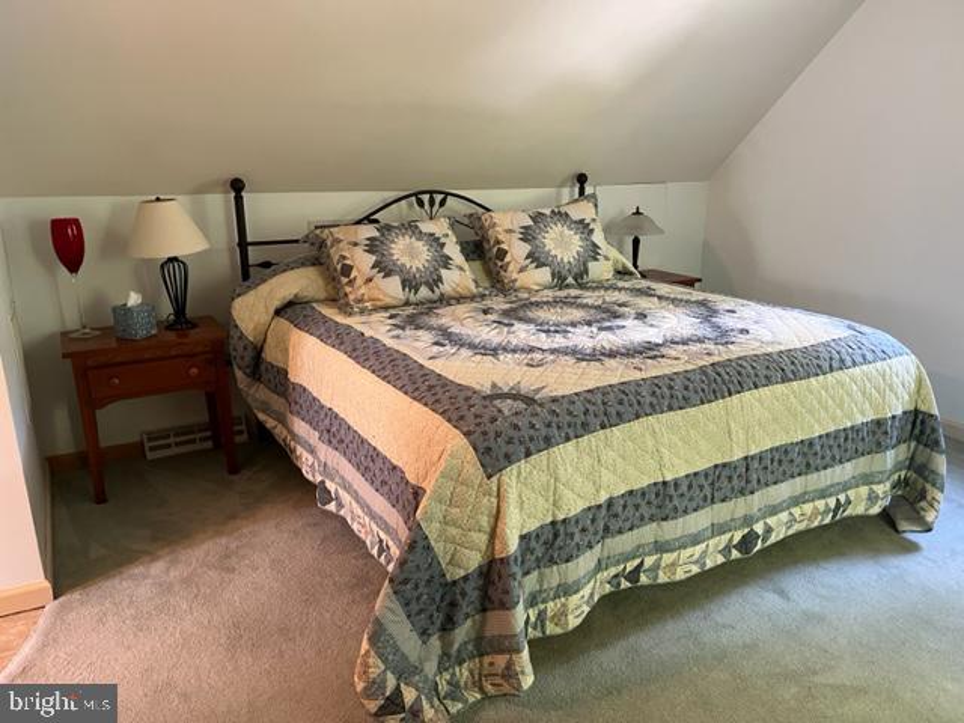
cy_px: 362
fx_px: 724
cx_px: 482
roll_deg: -0.7
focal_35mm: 26
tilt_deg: -16.8
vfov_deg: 53.1
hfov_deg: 67.3
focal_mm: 5.1
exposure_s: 1/60
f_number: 1.6
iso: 500
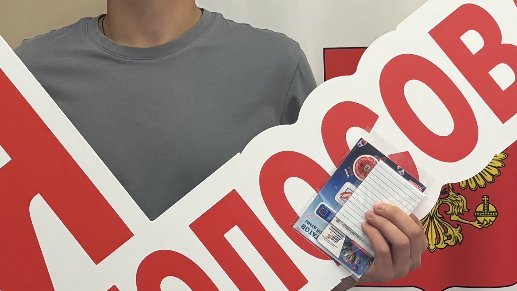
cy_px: 78
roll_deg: +0.9
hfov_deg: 21.1
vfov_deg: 12.0
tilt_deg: +0.8
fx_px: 1385
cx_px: 239
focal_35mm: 101
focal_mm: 5.96
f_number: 1.6
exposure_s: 1/100
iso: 125
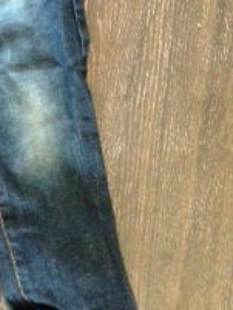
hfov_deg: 13.6
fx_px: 941
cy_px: -111
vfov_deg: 17.4
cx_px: -76
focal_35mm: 105
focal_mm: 4.13
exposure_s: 1/20
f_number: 2.4
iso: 320
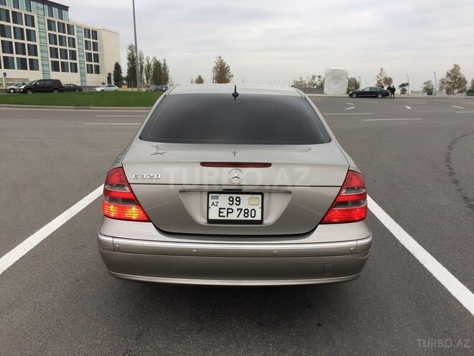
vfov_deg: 48.2
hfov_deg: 61.7
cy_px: 178
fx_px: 397
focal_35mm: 29
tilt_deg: -14.0
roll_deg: -0.7
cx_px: 237
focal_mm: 4.15
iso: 32
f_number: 2.2
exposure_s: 1/152
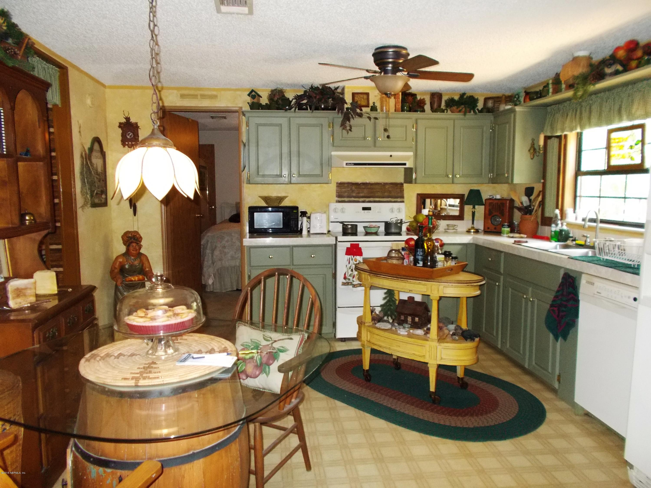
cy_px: 244
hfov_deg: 67.3
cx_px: 326
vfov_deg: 53.1
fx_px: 489
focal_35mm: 26
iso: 400
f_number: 3.2
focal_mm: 4.6
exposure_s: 1/25
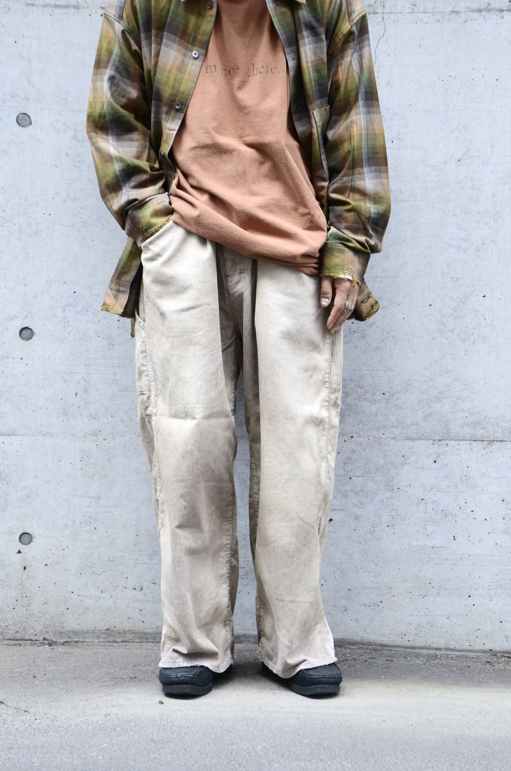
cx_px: 256
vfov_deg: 26.0
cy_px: 386
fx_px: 1668
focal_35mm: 78
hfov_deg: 17.4
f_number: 5
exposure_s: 1/200
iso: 200
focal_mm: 52
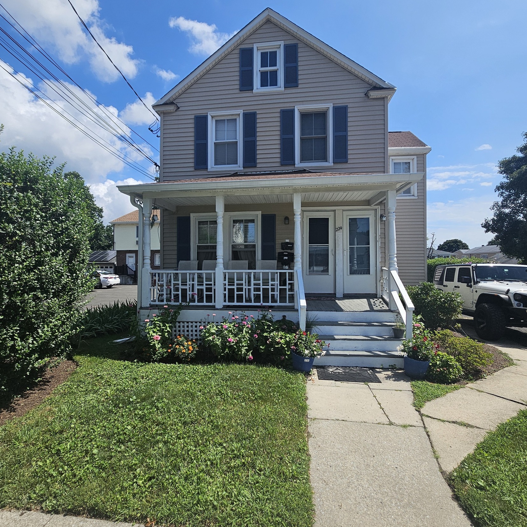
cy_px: 261
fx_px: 276
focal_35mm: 16
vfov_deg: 87.4
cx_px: 254
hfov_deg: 87.4
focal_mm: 2.2
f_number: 2.2
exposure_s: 1/3336
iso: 50
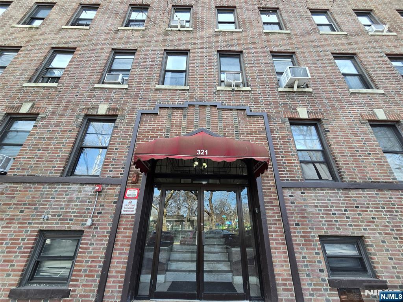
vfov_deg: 89.9
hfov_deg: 106.2
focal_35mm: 13
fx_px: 151
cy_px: 151
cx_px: 202
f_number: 2.2
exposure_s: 1/168
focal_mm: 2.2
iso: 50
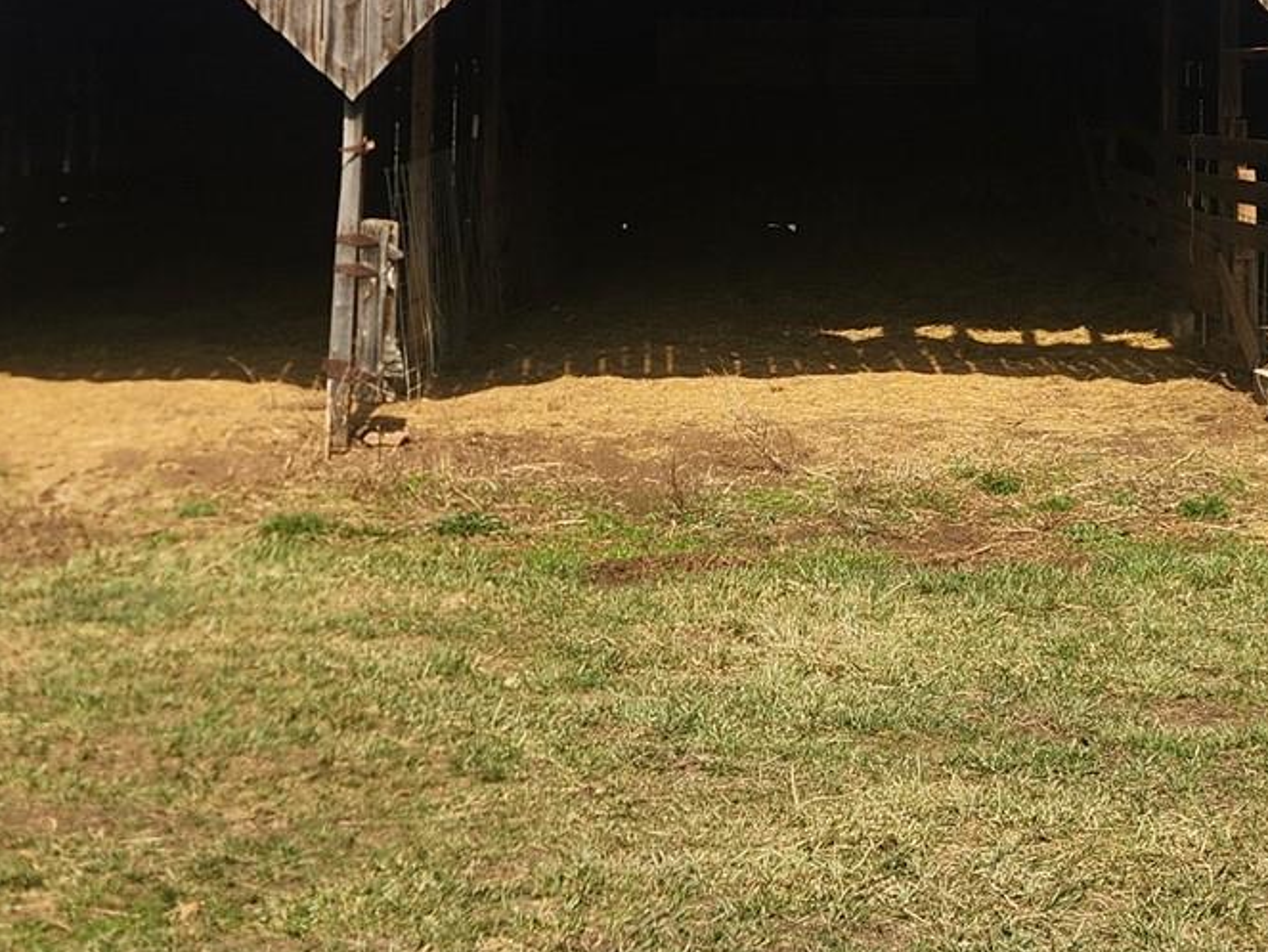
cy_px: -69
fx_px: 2602
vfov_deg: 19.9
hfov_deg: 26.8
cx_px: 1052
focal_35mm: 71
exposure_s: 1/1235
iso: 20
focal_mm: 5.4
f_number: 1.8
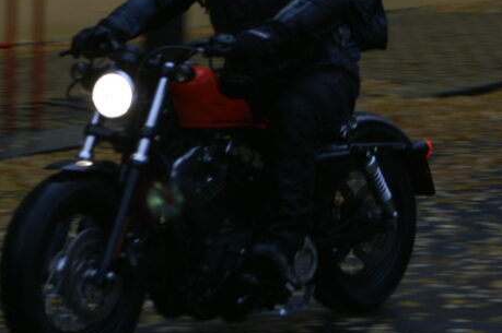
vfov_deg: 6.8
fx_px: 2800
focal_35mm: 201
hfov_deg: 10.2
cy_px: 111
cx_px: 121
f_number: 5.6
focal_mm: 80
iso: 400
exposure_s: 1/80
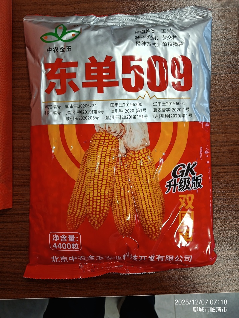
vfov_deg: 65.3
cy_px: 159
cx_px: 120
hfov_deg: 51.3
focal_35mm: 27
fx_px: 249
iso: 1252
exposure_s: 1/33.3
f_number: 1.8
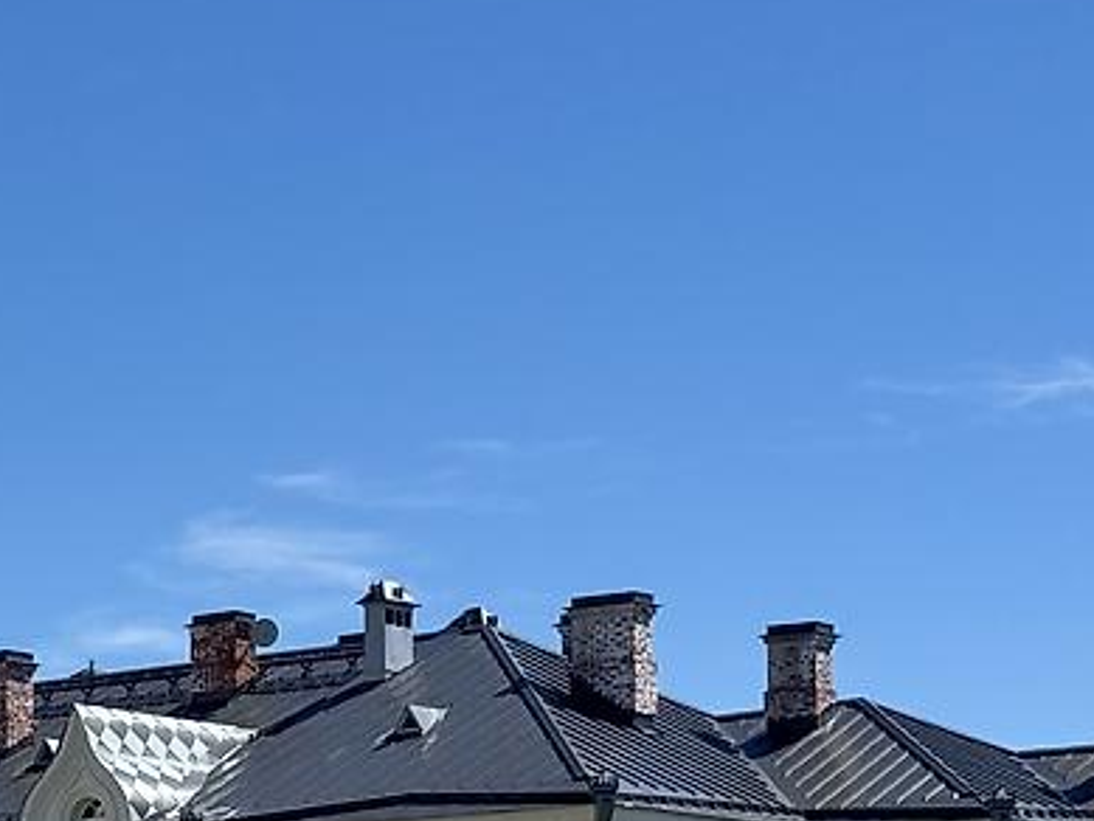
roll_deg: +2.4
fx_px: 4679
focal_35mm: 148
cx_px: 138
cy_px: 818
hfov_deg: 13.2
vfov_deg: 10.0
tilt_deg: +5.4
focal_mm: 6.76
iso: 64
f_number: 1.78
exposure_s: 1/5848
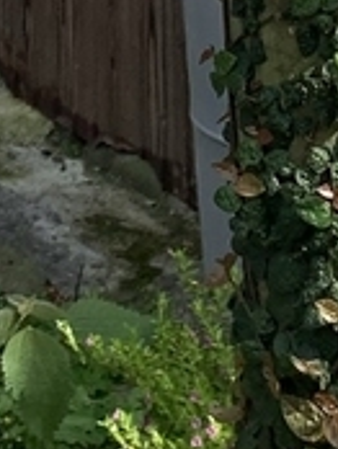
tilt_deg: +4.4
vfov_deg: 9.2
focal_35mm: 179
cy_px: -833
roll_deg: +1.7
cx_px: -217
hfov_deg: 8.1
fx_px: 2325
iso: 25
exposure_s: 1/1560
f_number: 1.8
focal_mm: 4.25
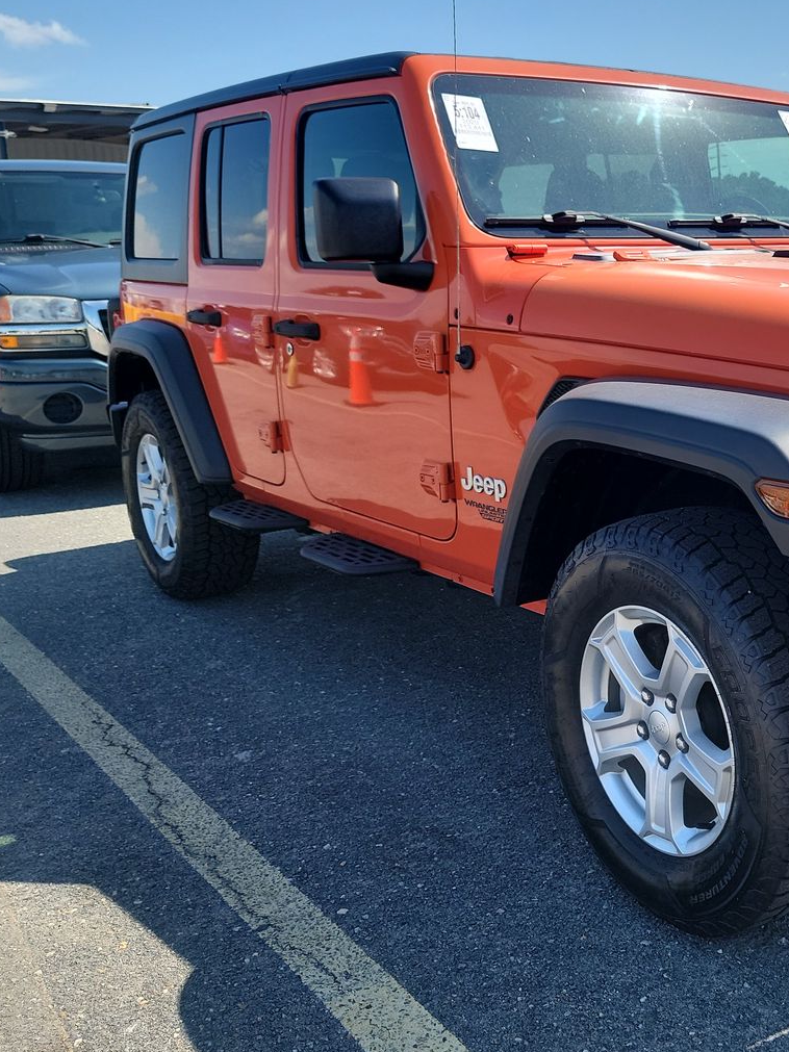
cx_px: 755
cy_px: 498
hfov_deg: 34.9
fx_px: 1155
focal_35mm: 38
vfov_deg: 49.0
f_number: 1.8
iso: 50
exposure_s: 1/695
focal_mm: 6.7
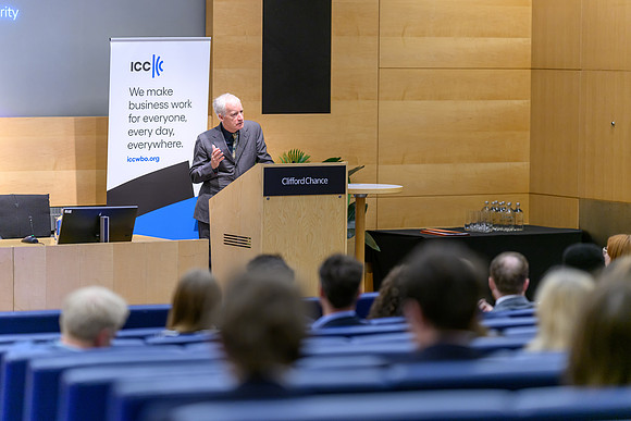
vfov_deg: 9.9
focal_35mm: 138
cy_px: 210
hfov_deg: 14.9
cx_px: 316
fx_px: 2420
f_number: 1.8
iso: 450
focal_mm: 135
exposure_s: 1/125
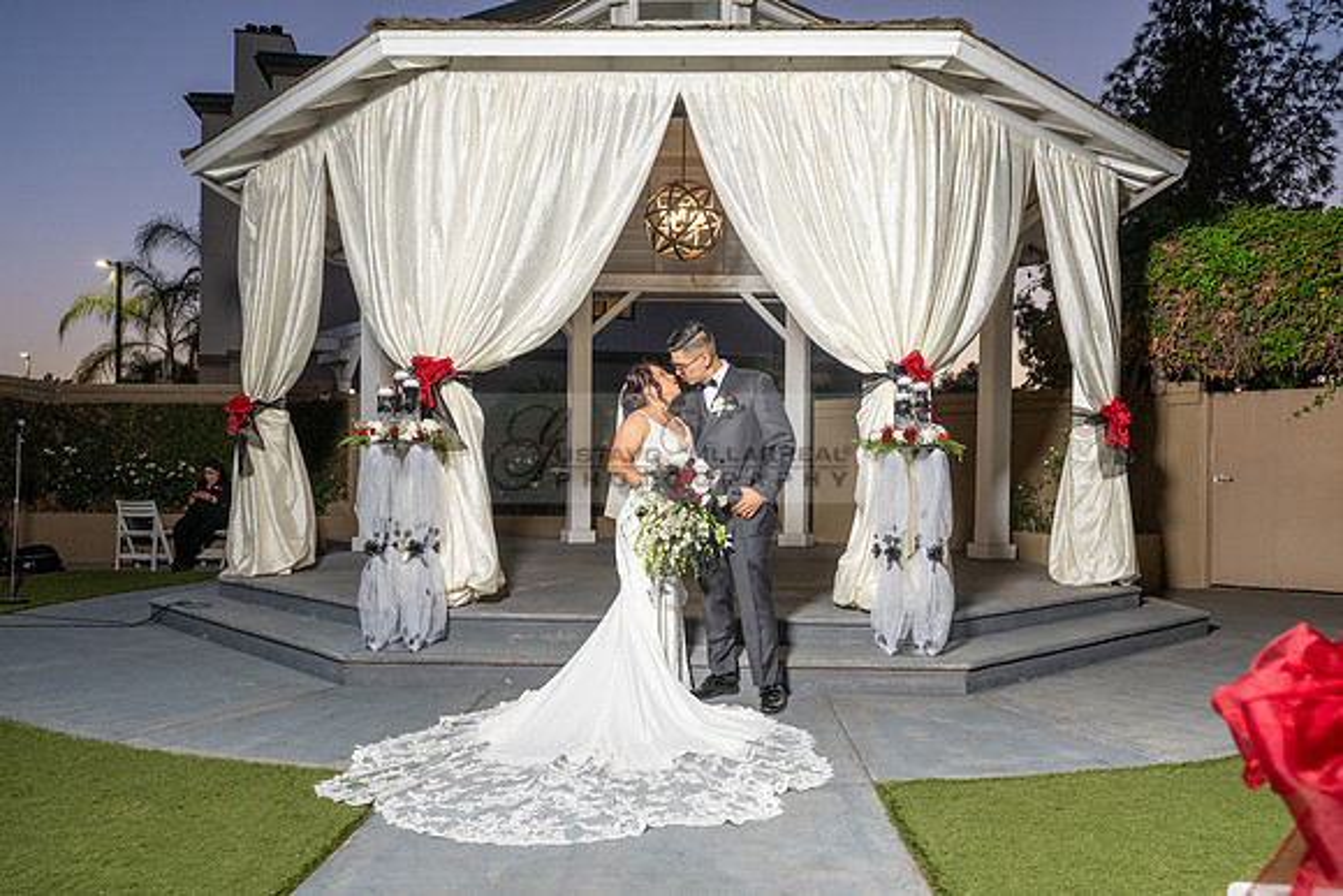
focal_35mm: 27
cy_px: 491
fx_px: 1021
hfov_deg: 66.7
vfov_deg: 47.3
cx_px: 679
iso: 640
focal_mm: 24
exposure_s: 1/200
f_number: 4.5
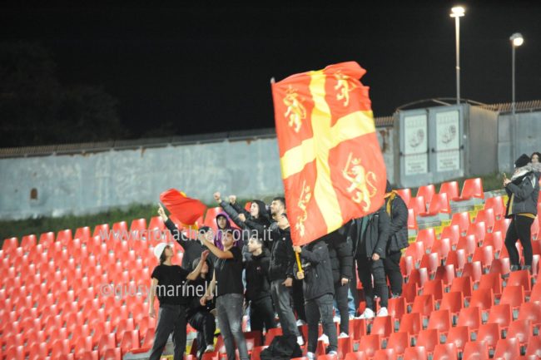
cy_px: 180
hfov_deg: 10.3
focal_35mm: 200
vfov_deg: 6.9
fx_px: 3005
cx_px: 270
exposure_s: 1/125
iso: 5000
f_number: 2.8
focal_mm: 200
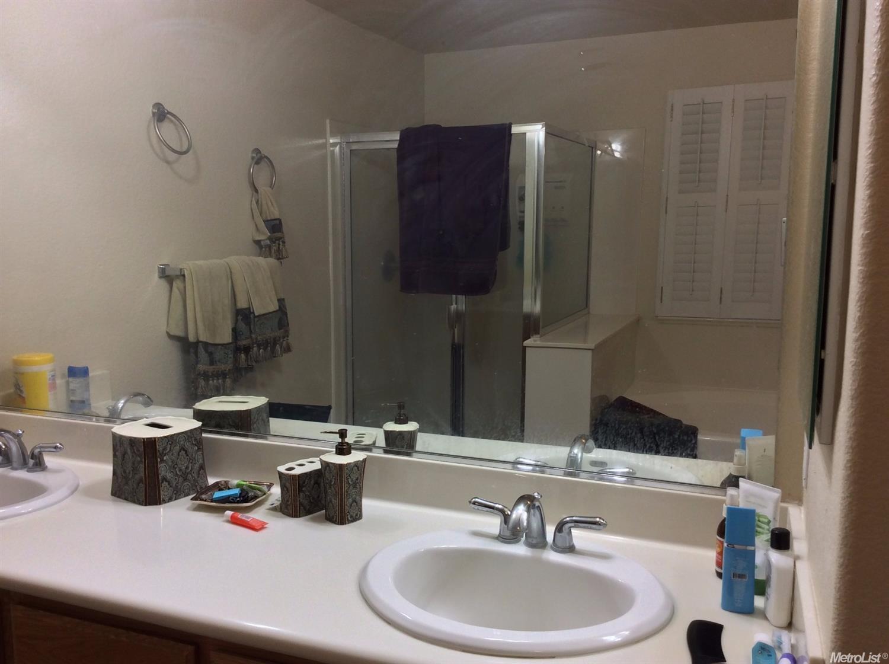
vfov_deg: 44.0
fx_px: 821
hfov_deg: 56.9
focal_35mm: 32
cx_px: 444
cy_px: 332
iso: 40
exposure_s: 1/30
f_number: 2.4
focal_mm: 3.3
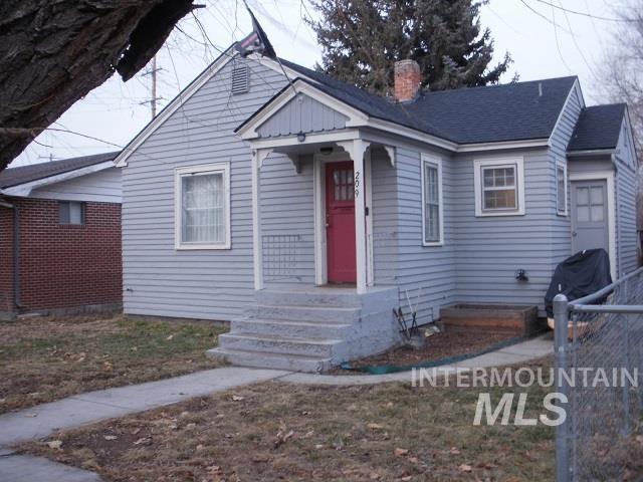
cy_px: 241
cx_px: 322
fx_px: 669
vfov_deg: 39.7
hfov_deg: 51.4
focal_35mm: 36
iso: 125
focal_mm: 6.3
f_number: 3.5
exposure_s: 1/30
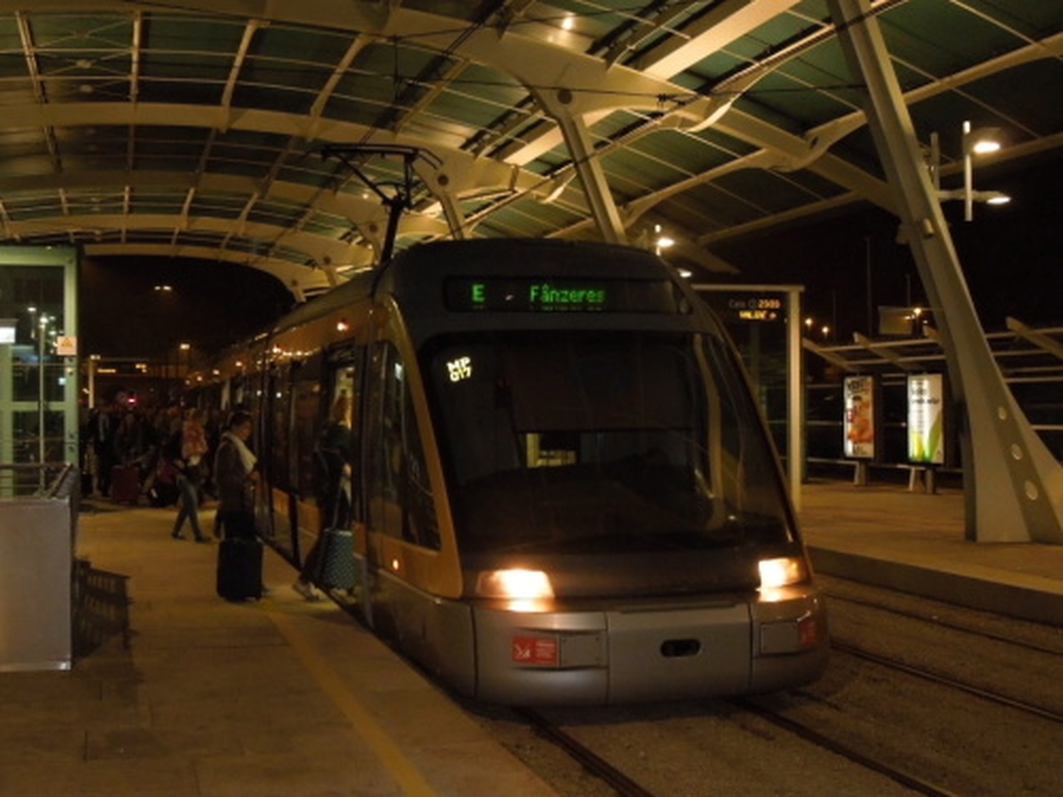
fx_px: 1320
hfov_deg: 43.9
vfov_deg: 33.6
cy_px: 398
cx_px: 532
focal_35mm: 43
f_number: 3.9
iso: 800
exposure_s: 1/30
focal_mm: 7.8
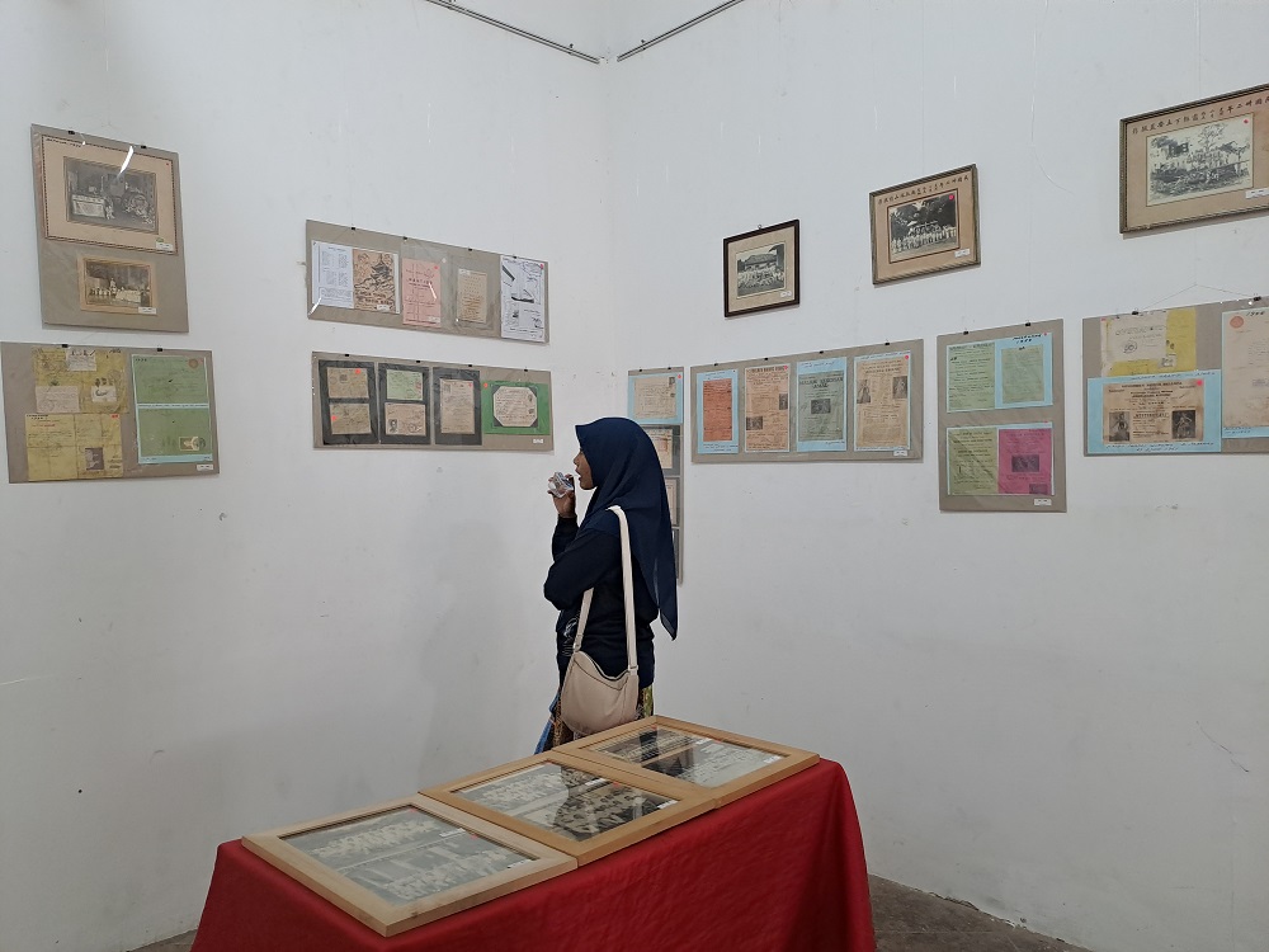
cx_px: 634
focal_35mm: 25
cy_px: 476
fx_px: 916
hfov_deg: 69.4
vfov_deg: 54.9
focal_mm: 4.65
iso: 200
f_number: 1.8
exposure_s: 1/50
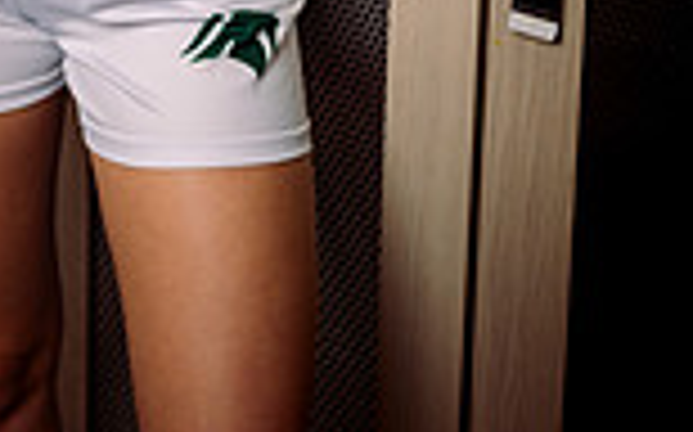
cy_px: -526
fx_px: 2019
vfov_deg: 10.8
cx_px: 90
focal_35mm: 107
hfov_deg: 19.2
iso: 125
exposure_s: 1/250
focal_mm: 36
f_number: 5.6
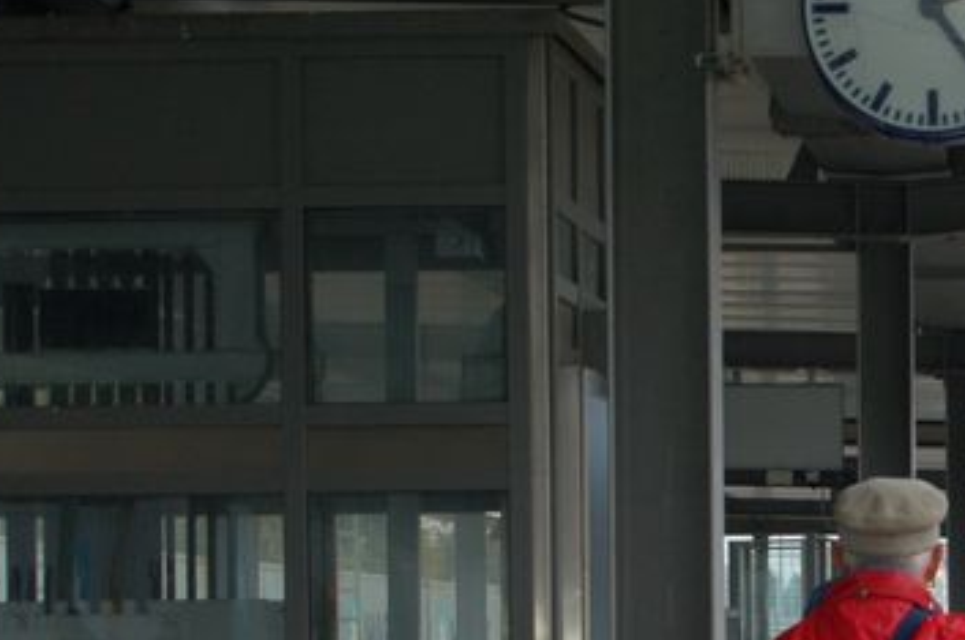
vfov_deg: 7.3
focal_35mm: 187
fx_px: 5007
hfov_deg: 10.9
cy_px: 625
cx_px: 1009
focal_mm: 55
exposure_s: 1/250
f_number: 5.6
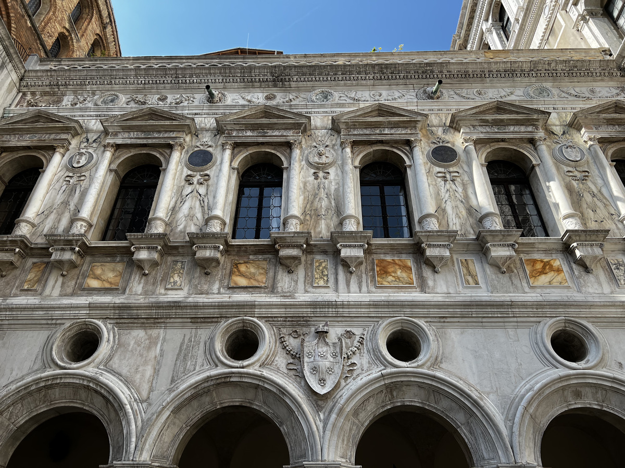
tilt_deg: +37.2
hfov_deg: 67.3
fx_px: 469
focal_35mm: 26
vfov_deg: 53.1
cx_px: 312
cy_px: 234
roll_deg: -0.2
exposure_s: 1/1972
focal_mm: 5.7
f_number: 1.5
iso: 50
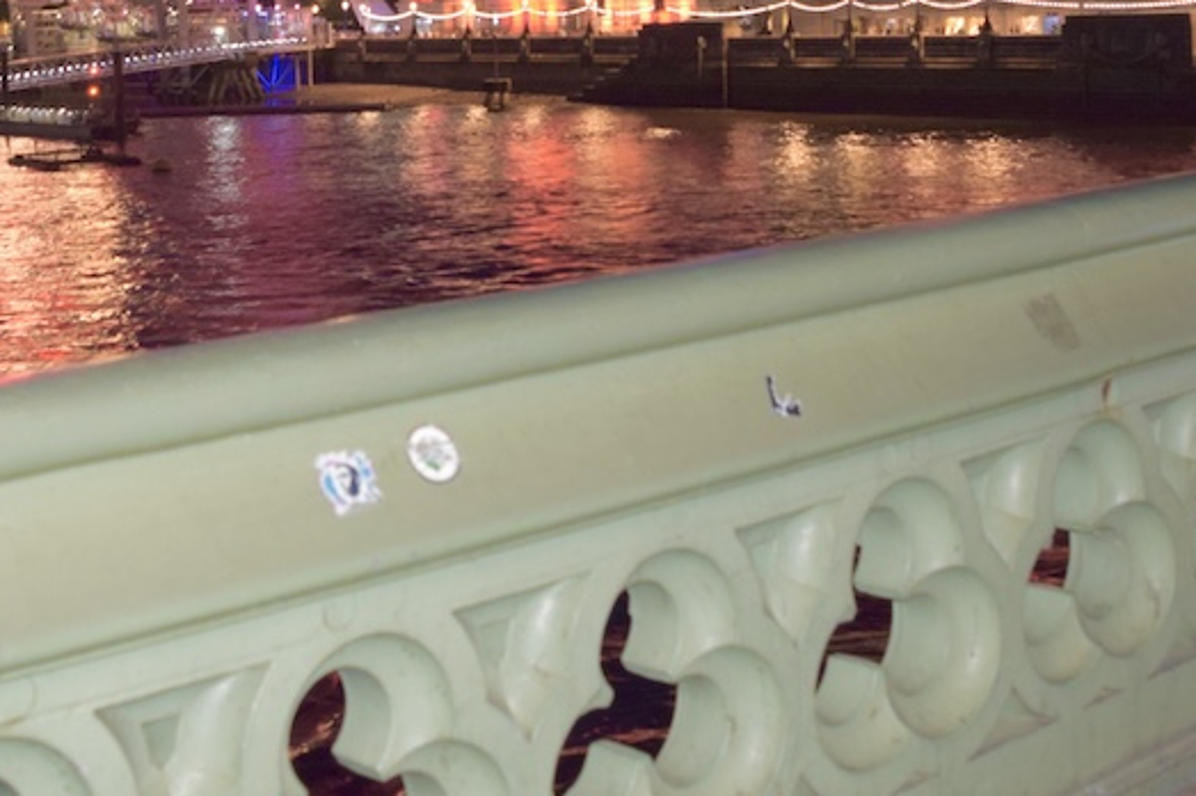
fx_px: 2058
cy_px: -43
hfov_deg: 32.3
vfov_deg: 21.0
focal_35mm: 62
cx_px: 471
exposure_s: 1/6
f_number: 3.5
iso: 800
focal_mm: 18
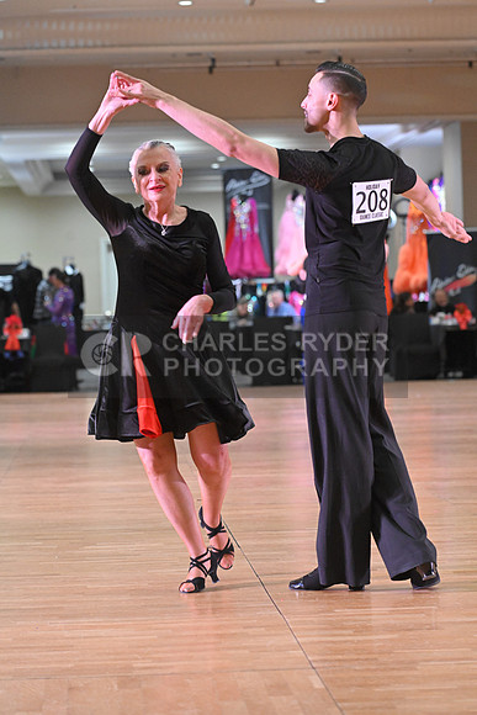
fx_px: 2423
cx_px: 238
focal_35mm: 122
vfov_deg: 16.8
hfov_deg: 11.2
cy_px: 358
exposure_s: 1/320
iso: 5000
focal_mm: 122
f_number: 5
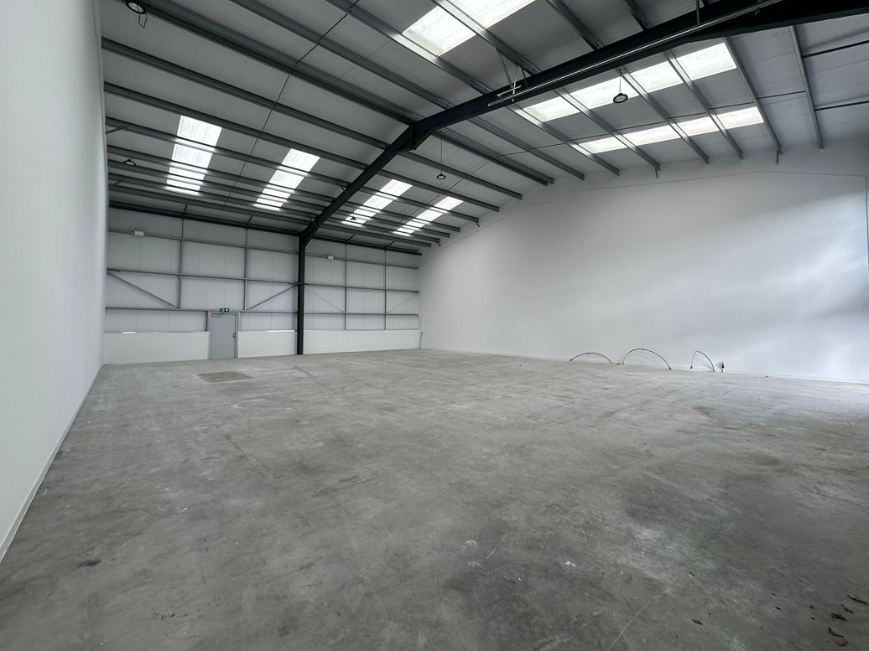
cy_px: 308
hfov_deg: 98.1
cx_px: 458
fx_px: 377
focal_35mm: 15
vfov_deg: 81.7
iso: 64
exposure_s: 1/99
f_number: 2.2
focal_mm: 2.22
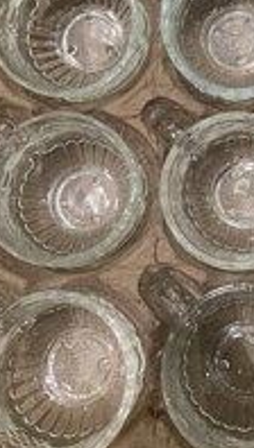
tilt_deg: -83.3
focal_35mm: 50
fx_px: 596
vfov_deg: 40.4
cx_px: 248
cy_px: 129
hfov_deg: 23.2
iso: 200
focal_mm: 4.25
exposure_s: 1/60
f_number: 1.8
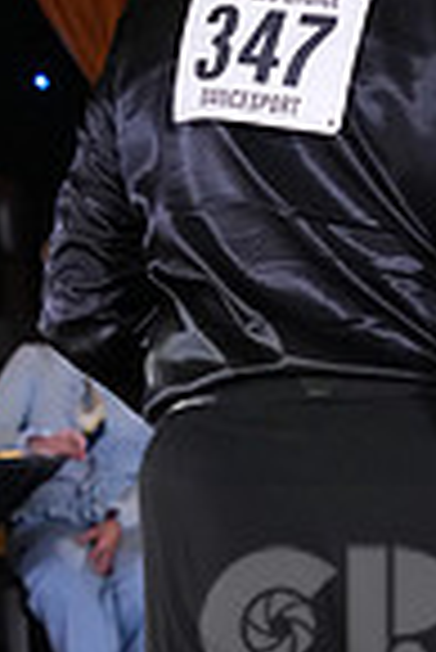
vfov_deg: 6.5
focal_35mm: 316
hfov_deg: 4.3
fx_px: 5727
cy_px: 639
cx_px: 775
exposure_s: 1/400
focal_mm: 79
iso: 8000
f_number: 5
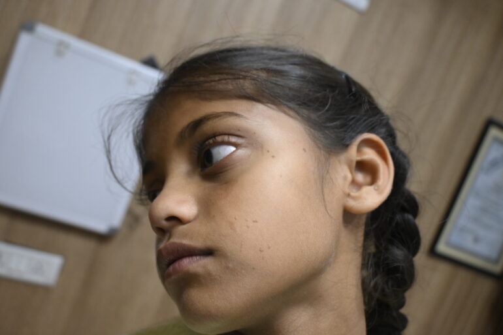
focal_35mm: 30
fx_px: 419
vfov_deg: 43.6
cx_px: 252
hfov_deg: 61.9
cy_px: 168
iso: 1100
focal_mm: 20
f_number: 3.8
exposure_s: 1/125
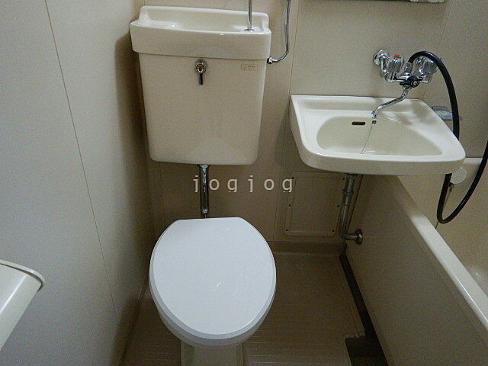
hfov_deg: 71.6
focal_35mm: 24
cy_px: 183
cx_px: 244
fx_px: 338
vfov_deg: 56.8
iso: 200
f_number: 2.8
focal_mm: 4.3
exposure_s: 1/10
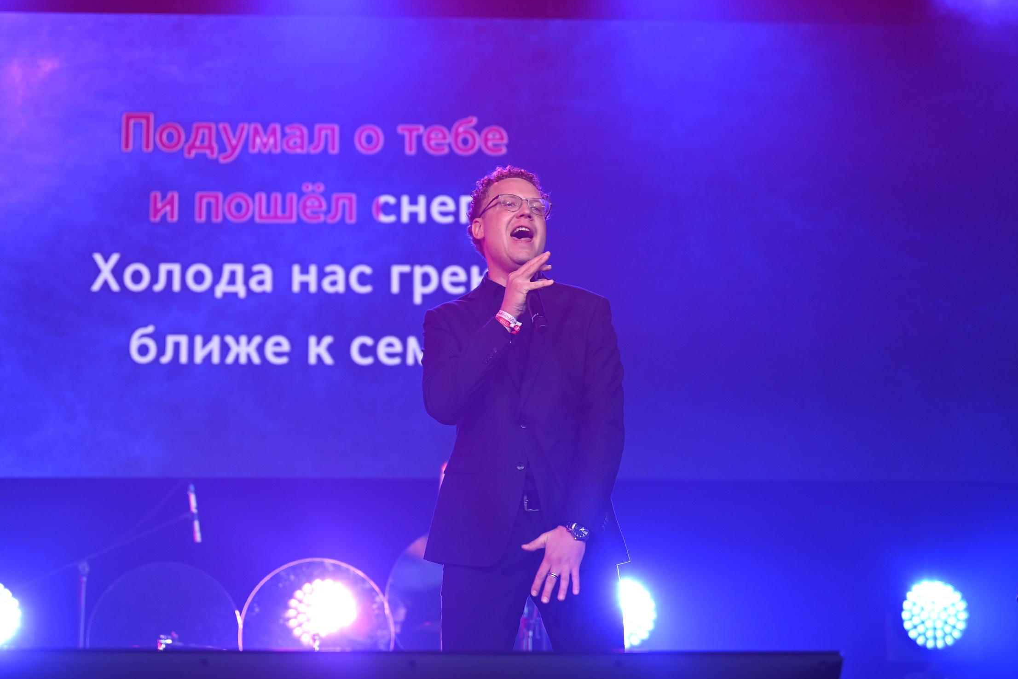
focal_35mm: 81
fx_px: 2290
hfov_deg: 25.0
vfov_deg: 16.9
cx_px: 434
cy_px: 312
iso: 500
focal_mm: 70
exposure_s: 1/320
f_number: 2.8
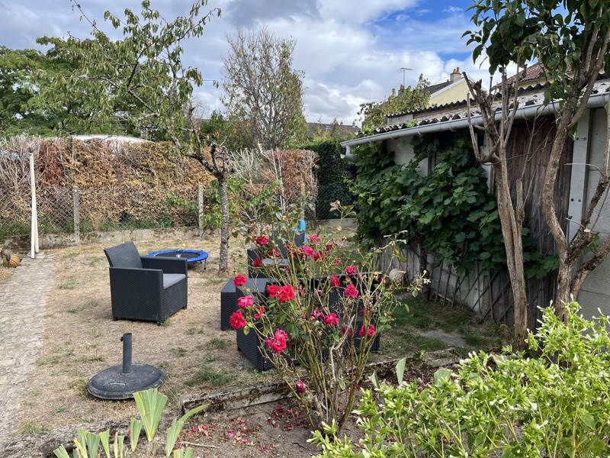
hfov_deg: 67.3
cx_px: 305
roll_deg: -0.6
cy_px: 229
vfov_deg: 53.1
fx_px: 458
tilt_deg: -6.3
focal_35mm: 26
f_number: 1.6
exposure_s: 1/1252
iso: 50
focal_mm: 5.1
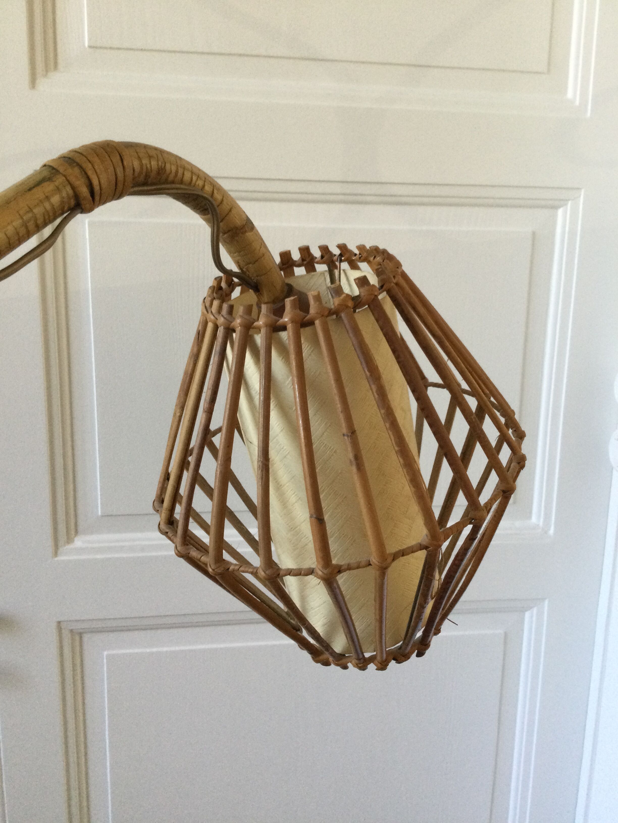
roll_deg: -0.3
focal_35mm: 31
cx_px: 309
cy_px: 412
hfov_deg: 45.4
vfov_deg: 58.4
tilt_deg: -11.0
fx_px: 738
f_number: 2.4
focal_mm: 3.3
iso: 125
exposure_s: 1/33
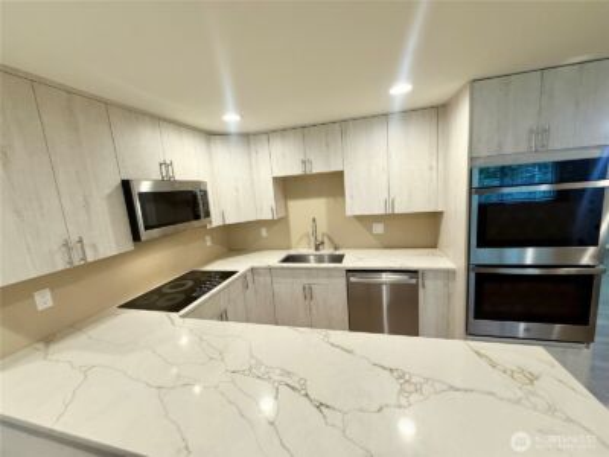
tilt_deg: -8.7
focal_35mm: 14
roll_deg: +5.3
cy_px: 228
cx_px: 304
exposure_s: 1/60
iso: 200
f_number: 2.2
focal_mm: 2.22
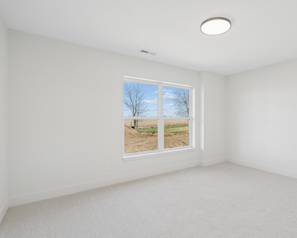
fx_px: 176
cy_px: 119
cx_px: 181
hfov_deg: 79.3
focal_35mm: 20
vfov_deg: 68.1
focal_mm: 17
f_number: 9
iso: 400
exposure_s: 1/80
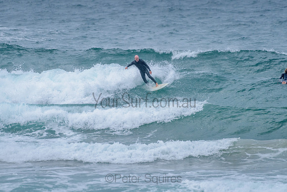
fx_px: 4886
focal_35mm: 613
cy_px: 75
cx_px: 144
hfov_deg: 3.4
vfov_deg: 2.2
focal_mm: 500
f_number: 5.6
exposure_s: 1/2000
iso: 1800
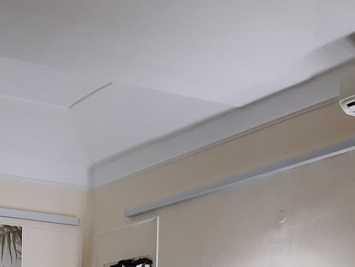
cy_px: 395
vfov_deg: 16.3
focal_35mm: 83
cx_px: 28
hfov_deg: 22.9
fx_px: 851
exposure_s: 1/25
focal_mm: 4.6
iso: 500
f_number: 2
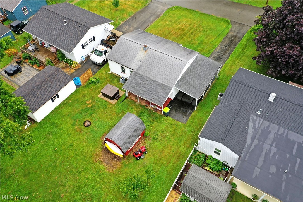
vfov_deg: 46.4
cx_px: 152
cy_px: 101
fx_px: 236
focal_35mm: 28
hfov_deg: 65.5
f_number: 5
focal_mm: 10.26
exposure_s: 1/240
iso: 100
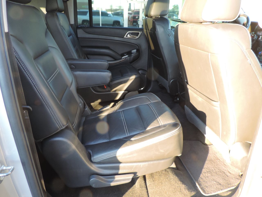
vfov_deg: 56.8
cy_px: 98
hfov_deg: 71.6
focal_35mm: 24
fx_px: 182
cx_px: 131
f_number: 3
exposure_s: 1/30
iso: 220
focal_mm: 4.3
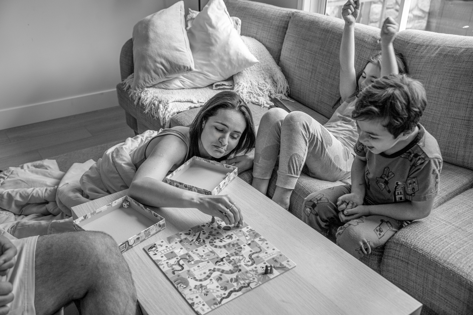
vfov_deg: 38.9
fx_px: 447
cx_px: 236
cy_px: 158
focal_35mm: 34
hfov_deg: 55.8
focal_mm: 34
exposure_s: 1/100
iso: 640
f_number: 4
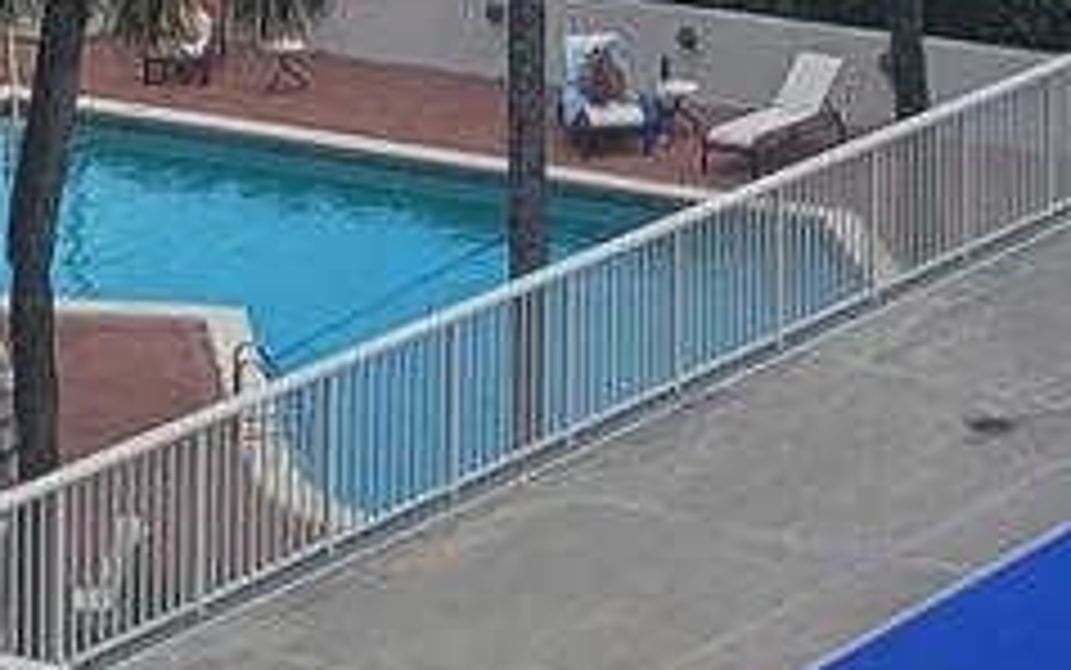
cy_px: -1385
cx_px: 1107
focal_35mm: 185
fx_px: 5402
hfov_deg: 11.2
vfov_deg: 6.5
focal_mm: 5.4
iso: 40
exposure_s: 1/2767
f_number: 1.8
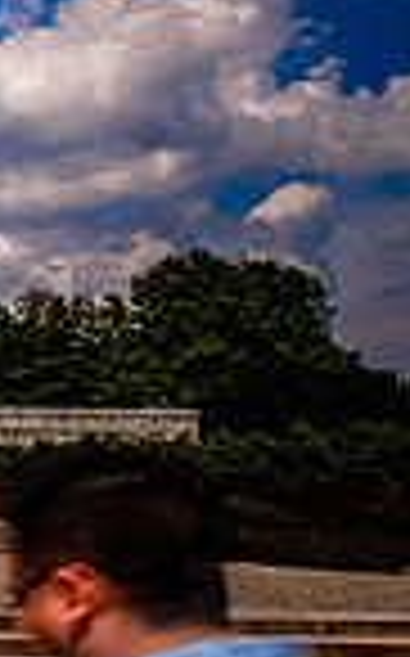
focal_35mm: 64
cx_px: -719
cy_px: 447
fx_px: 1146
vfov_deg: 31.7
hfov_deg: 12.5
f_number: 8
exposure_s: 3.1
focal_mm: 10
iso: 200
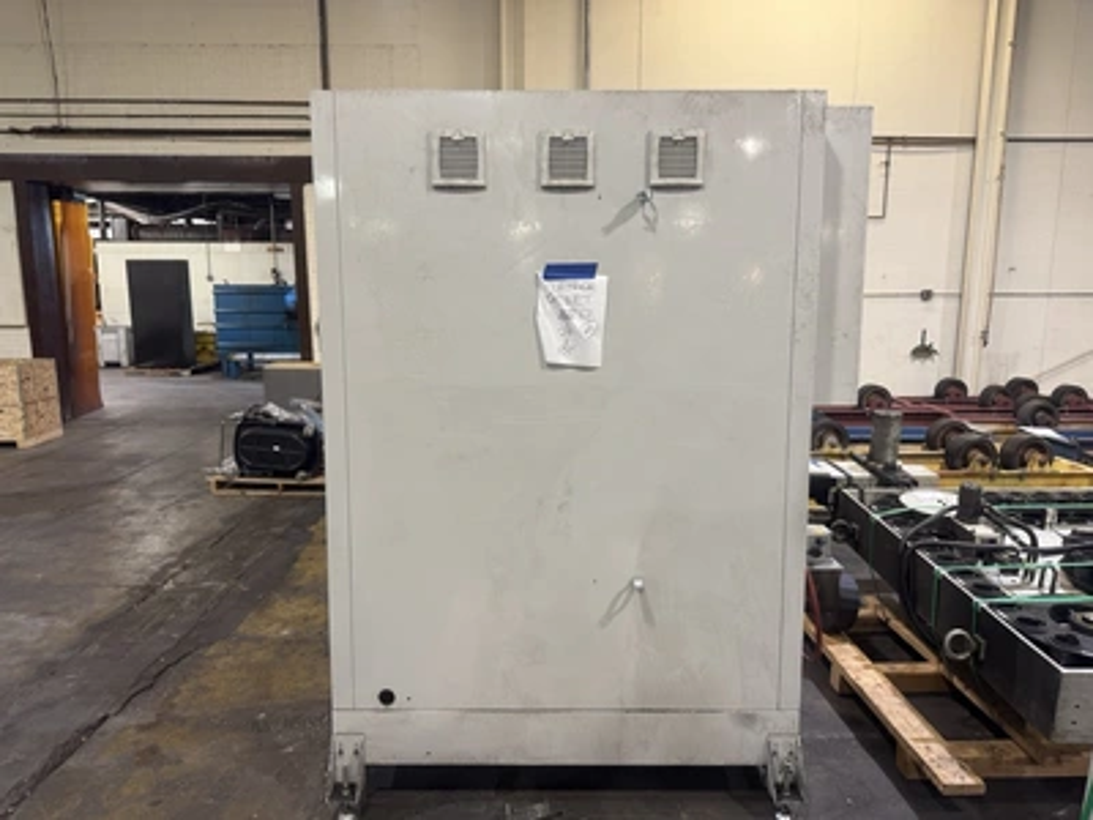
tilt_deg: -10.0
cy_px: 410
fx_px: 758
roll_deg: -0.6
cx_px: 546
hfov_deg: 71.6
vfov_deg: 56.8
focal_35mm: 24
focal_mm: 6.76
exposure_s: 1/60
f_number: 1.78
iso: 125
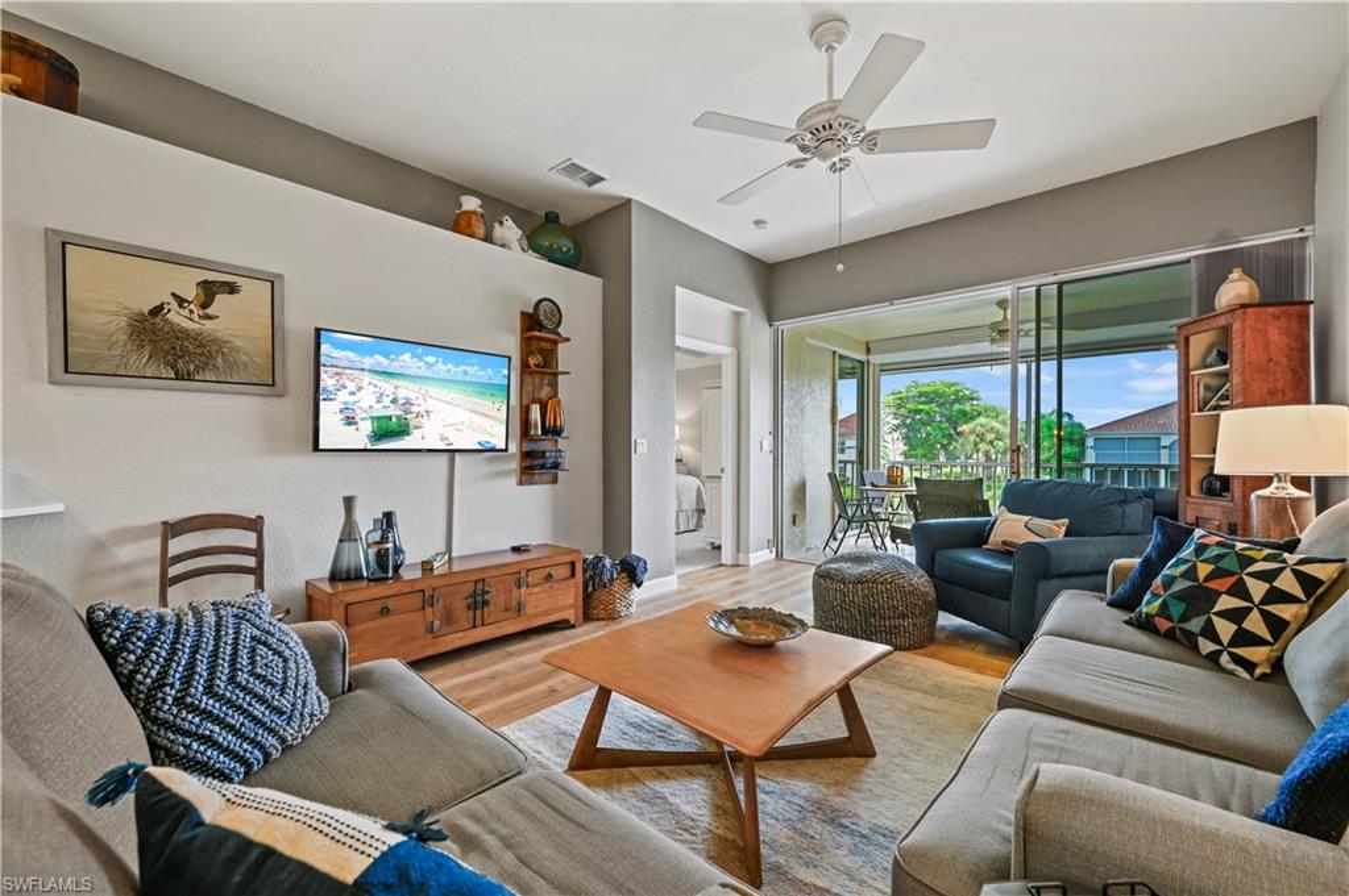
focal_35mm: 14
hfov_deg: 104.3
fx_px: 524
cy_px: 448
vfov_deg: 81.1
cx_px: 674
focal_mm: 14
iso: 100
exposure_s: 1/1.25
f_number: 8
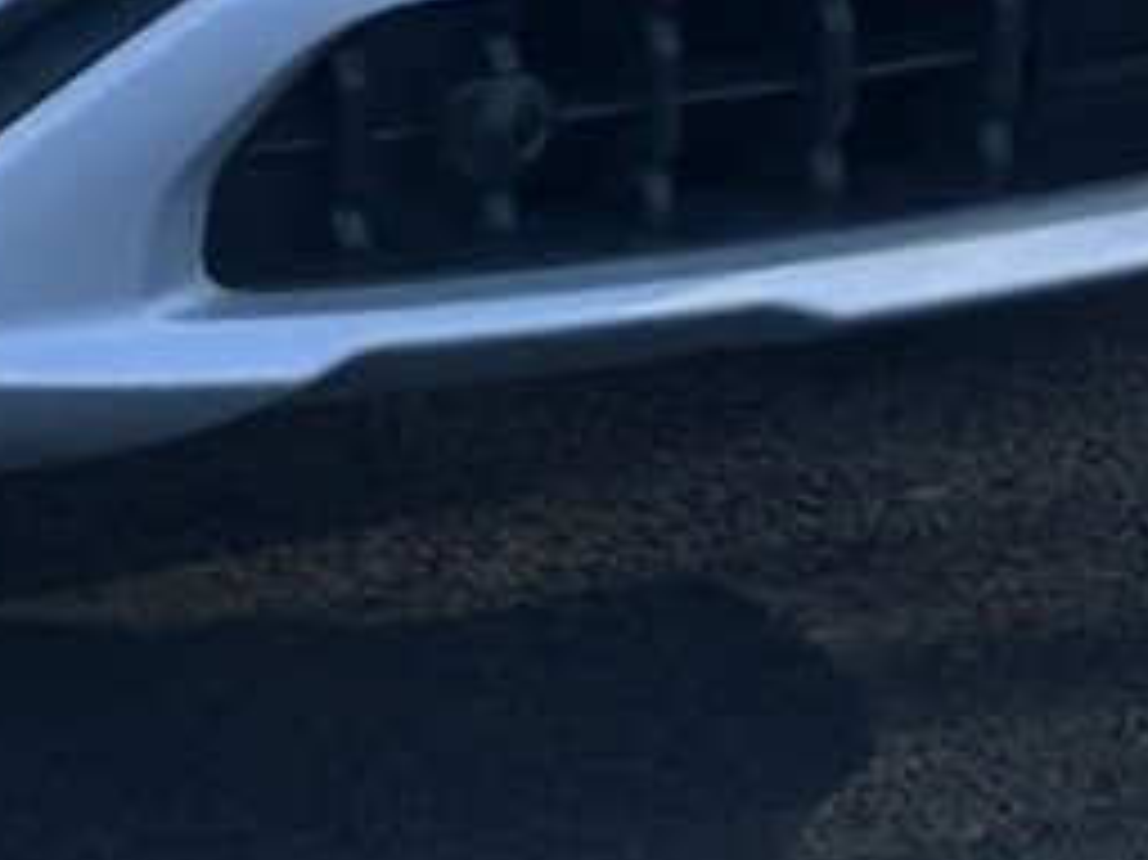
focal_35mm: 339
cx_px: -1166
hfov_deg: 5.7
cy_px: -1756
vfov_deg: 4.2
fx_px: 11237
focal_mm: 6.86
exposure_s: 1/1395
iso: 80
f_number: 1.78
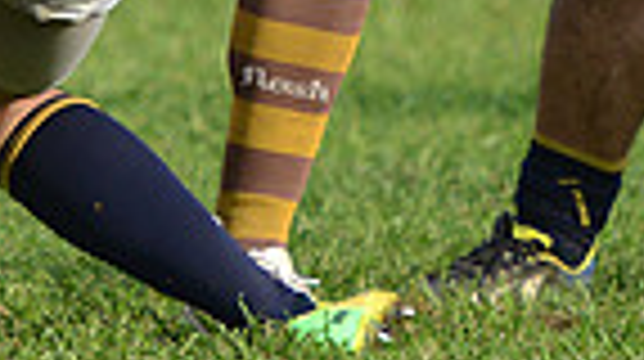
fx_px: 15963
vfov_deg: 1.3
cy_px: -403
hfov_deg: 2.3
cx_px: 230
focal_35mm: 936
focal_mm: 220
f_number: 4
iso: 320
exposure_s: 1/1250
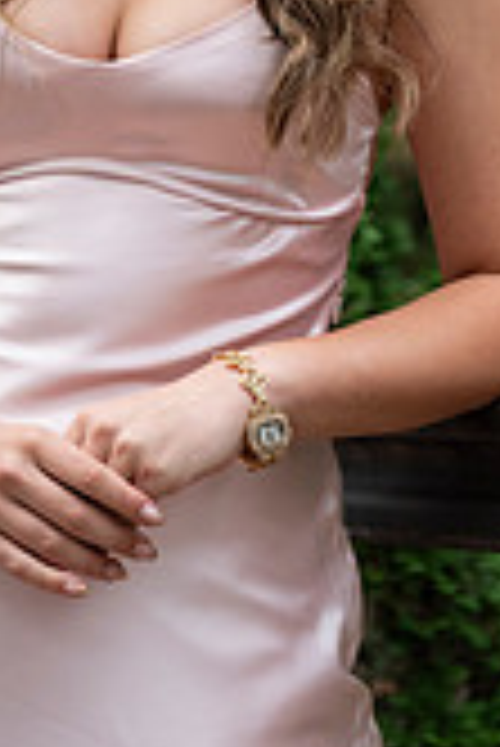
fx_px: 7900
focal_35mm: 380
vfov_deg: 5.4
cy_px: -86
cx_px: 194
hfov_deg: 3.6
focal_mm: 140
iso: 1250
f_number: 6.3
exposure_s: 1/800
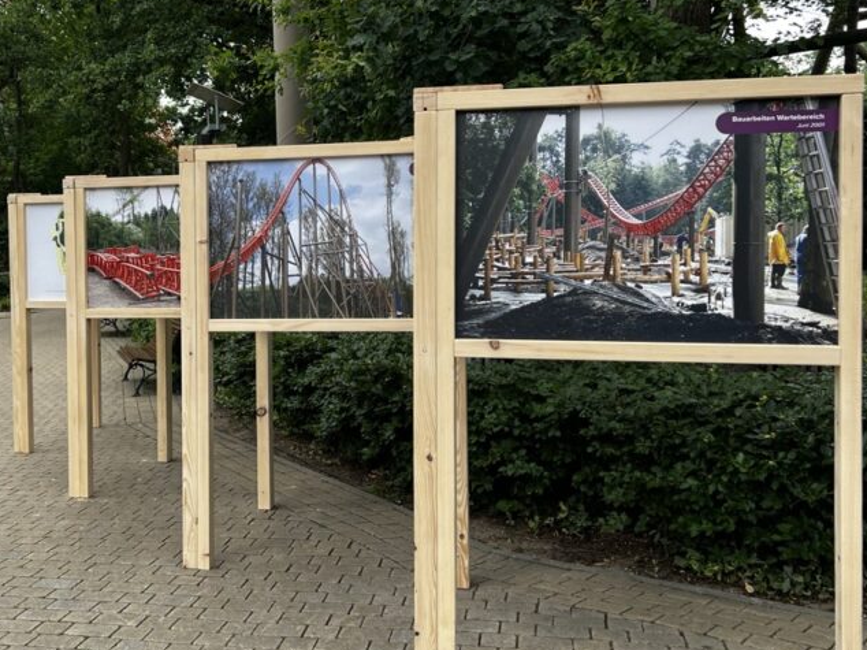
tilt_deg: -1.9
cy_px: 275
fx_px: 1052
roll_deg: +1.4
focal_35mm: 42
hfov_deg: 44.2
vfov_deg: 34.3
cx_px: 297
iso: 40
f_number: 1.5
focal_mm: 5.7
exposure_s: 1/178
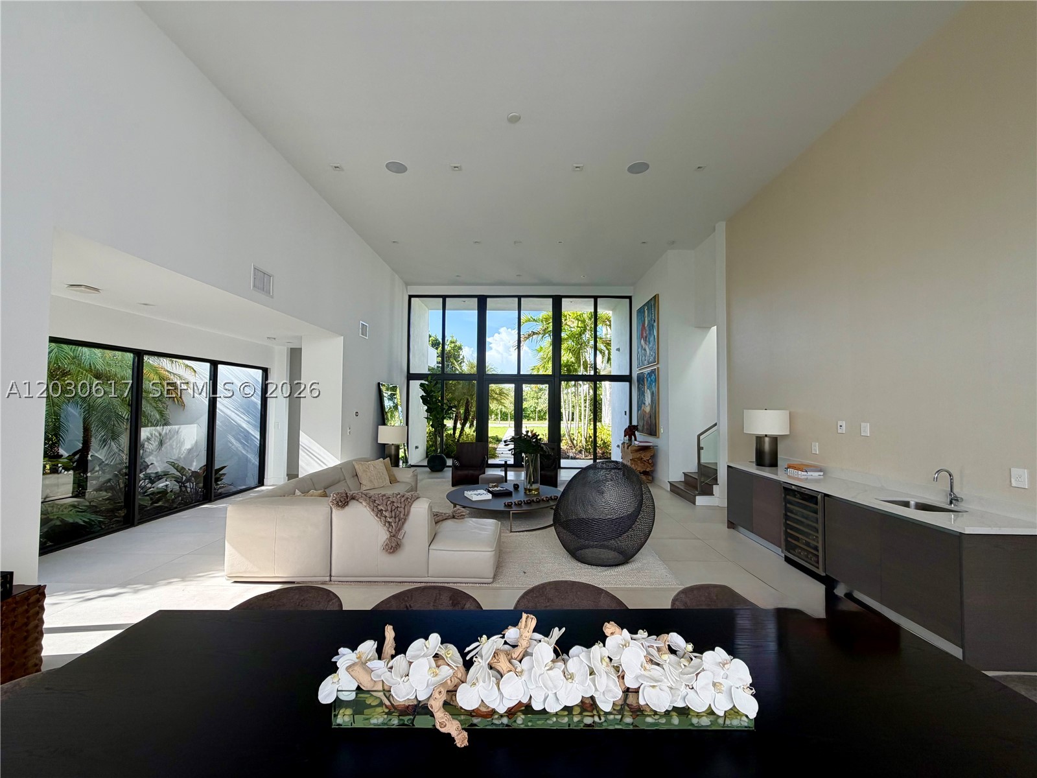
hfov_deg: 102.1
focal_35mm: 14
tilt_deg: +1.9
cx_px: 518
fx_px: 419
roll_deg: +0.1
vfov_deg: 85.7
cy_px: 389
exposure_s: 1/137
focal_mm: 2.22
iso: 40
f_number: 2.2
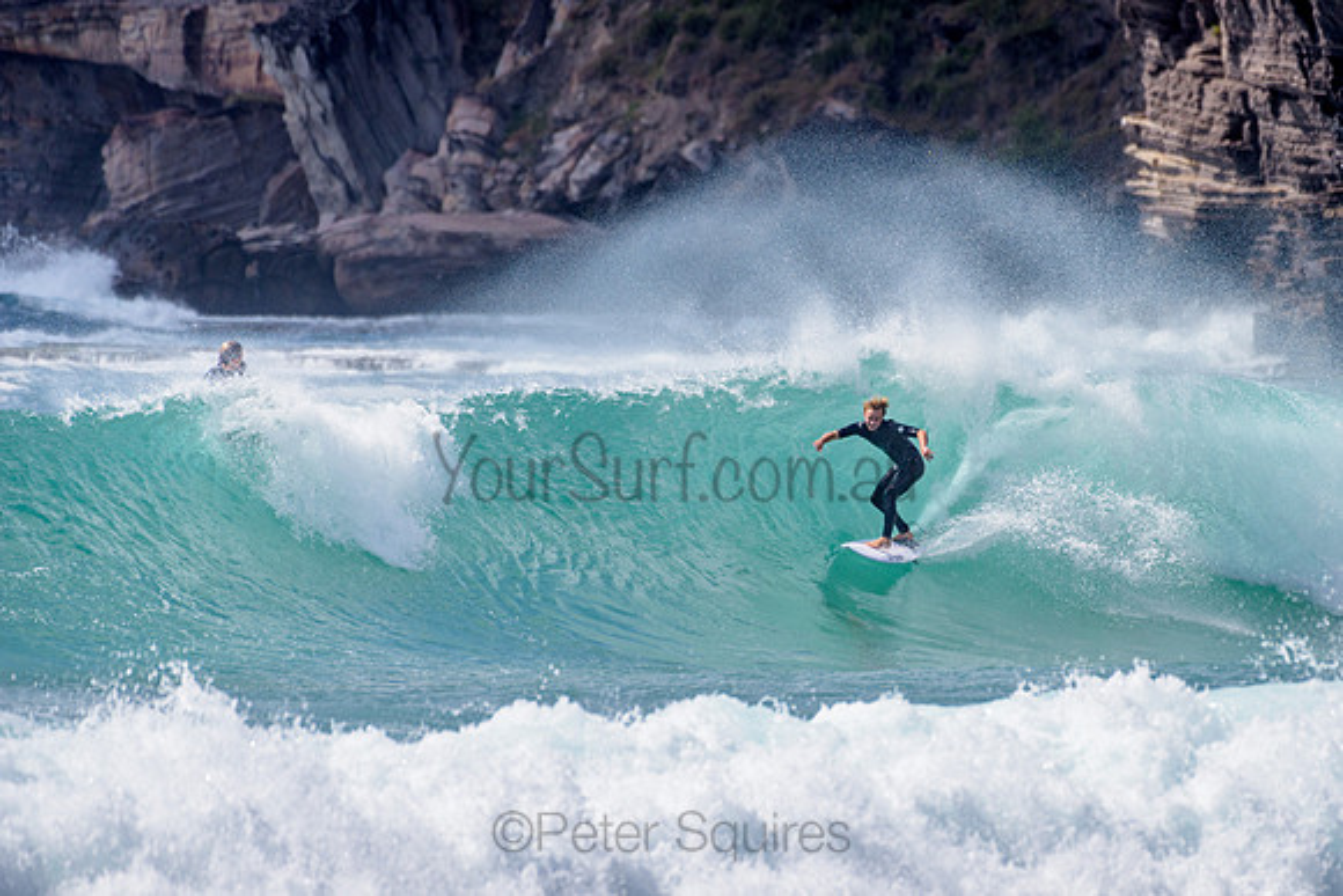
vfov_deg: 2.2
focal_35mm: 613
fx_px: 22877
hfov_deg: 3.4
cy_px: 447
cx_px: 823
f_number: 5.6
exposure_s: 1/2000
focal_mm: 500
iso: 100
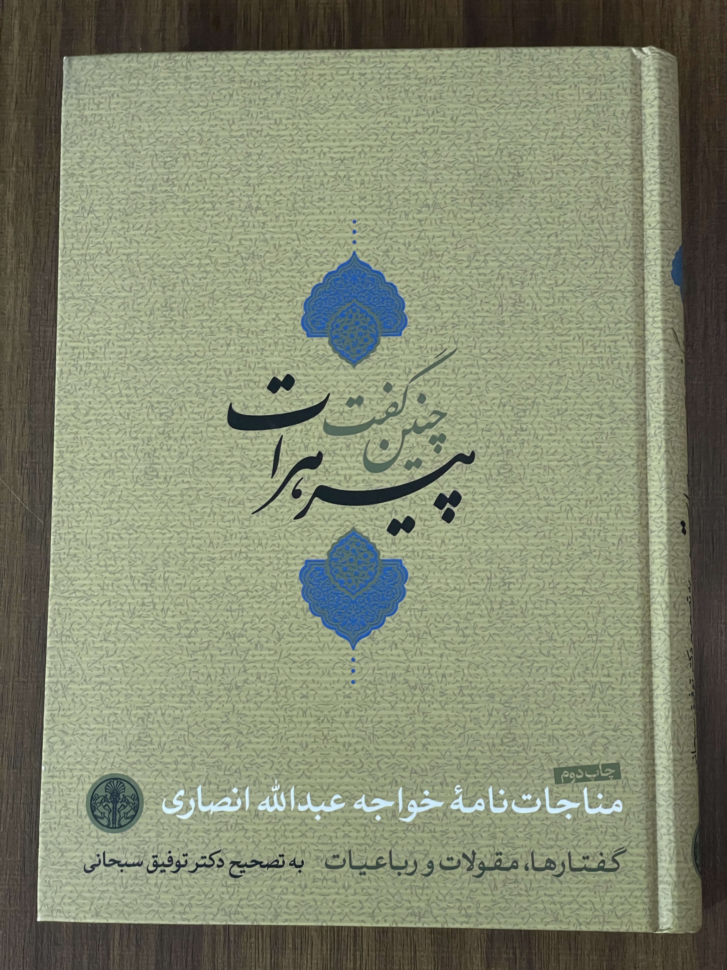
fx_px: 1456
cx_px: 364
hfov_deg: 28.0
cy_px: 485
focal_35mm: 52
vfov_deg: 36.8
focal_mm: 6
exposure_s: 1/40
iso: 1000
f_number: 2
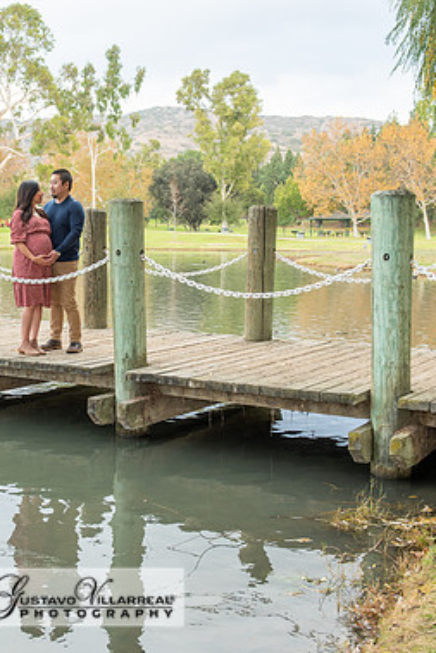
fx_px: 944
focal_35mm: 52
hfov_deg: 25.5
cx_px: 79
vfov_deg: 38.2
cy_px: 330
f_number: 5
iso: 320
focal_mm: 34
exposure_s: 1/125
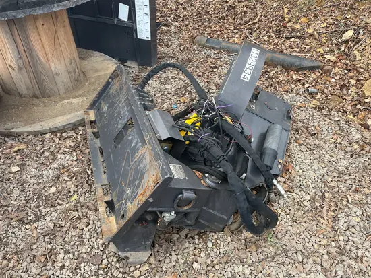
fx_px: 279
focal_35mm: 26
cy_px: 139
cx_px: 186
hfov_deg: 67.3
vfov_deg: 53.1
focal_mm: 5.1
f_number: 1.6
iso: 40
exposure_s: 1/182
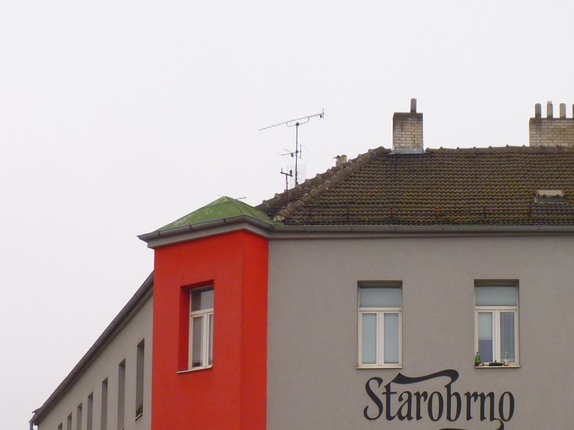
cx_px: 465
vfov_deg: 15.8
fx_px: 1526
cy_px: 432
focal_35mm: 92
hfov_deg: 21.0
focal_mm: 6.6
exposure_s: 1/30
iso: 125
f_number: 3
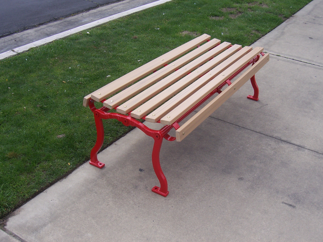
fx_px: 392
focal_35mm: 42
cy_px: 121
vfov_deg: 34.3
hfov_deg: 44.8
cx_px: 162
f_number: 5.6
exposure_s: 1/350
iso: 80
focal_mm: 7
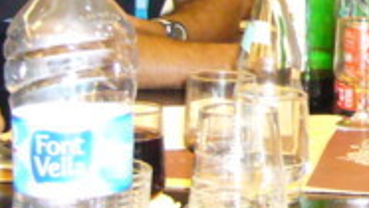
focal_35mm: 164
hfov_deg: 13.0
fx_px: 1606
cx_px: 345
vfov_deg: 7.3
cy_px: -89
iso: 320
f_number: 2.8
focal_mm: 5.8
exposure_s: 1/30
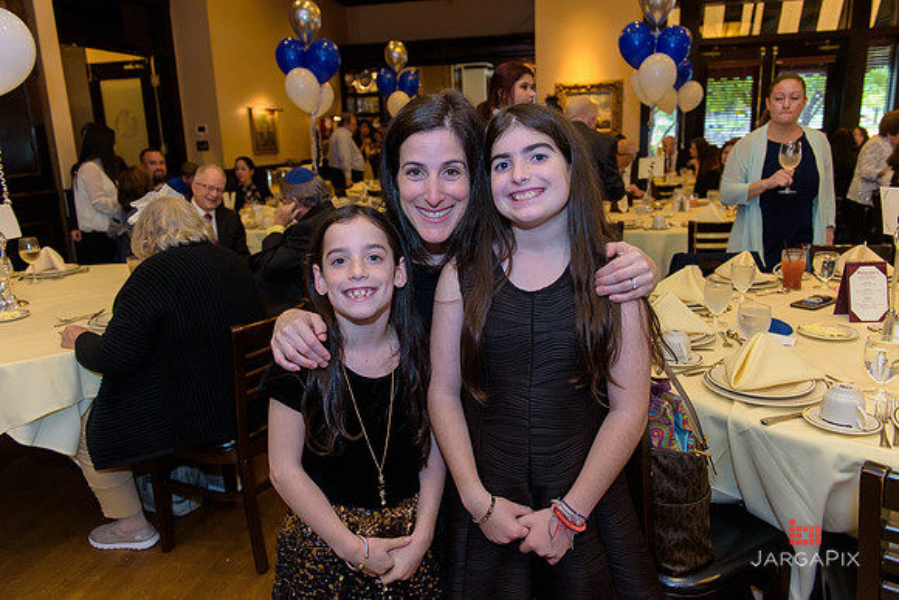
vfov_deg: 48.0
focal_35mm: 27
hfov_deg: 67.4
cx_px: 450
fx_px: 674
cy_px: 300
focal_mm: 27
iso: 1600
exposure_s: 1/125
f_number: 3.2
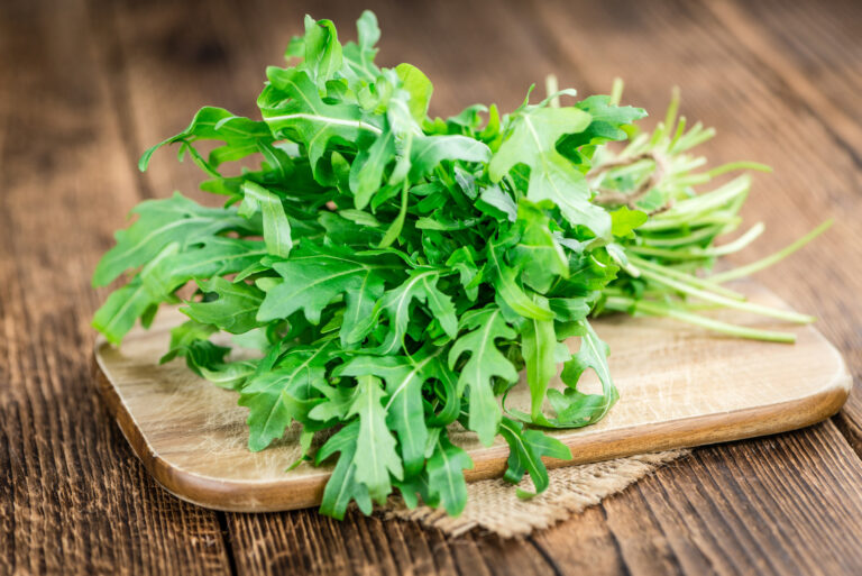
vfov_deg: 13.1
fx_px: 2515
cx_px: 431
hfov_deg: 19.4
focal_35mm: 105
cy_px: 288
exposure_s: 1/250
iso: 320
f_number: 5.6
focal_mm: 105
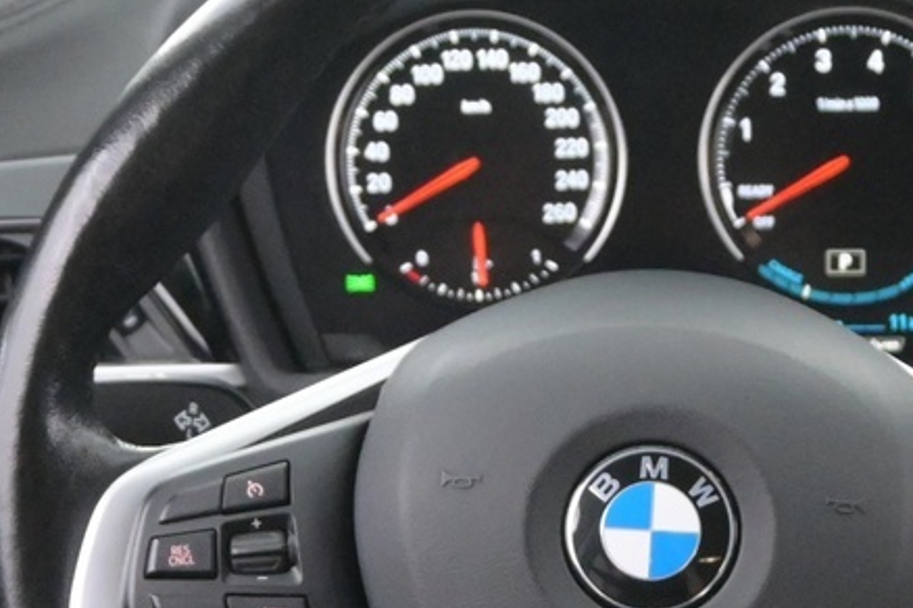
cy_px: 616
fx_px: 3094
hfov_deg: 16.7
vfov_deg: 11.1
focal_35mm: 122
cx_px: 627
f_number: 4
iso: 5600
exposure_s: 1/40
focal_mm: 22
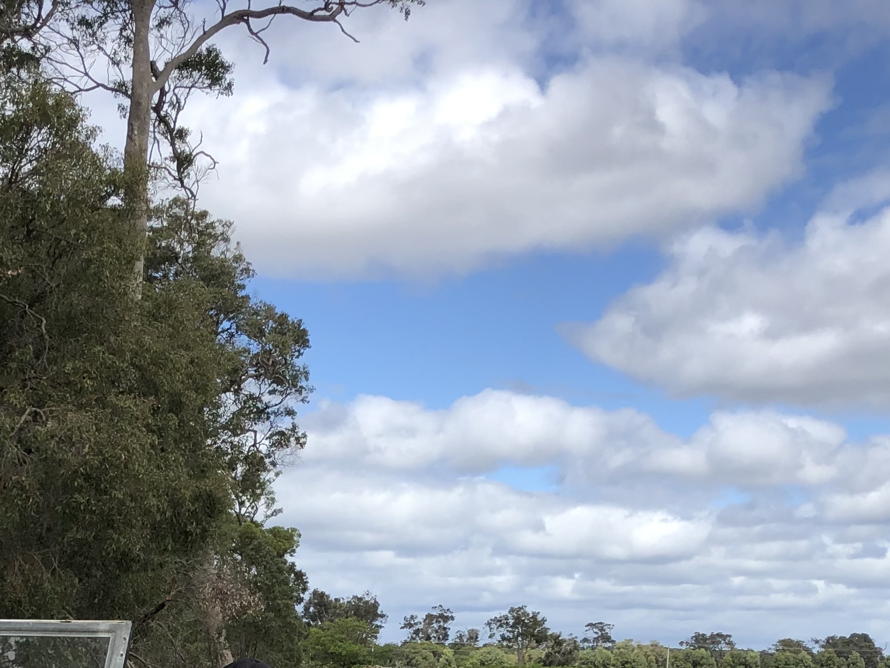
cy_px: 794
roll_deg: +1.9
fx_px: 1748
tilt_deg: -2.9
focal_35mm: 68
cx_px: 160
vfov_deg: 20.3
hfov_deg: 27.9
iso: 20
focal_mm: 4
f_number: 1.8
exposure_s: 1/1919
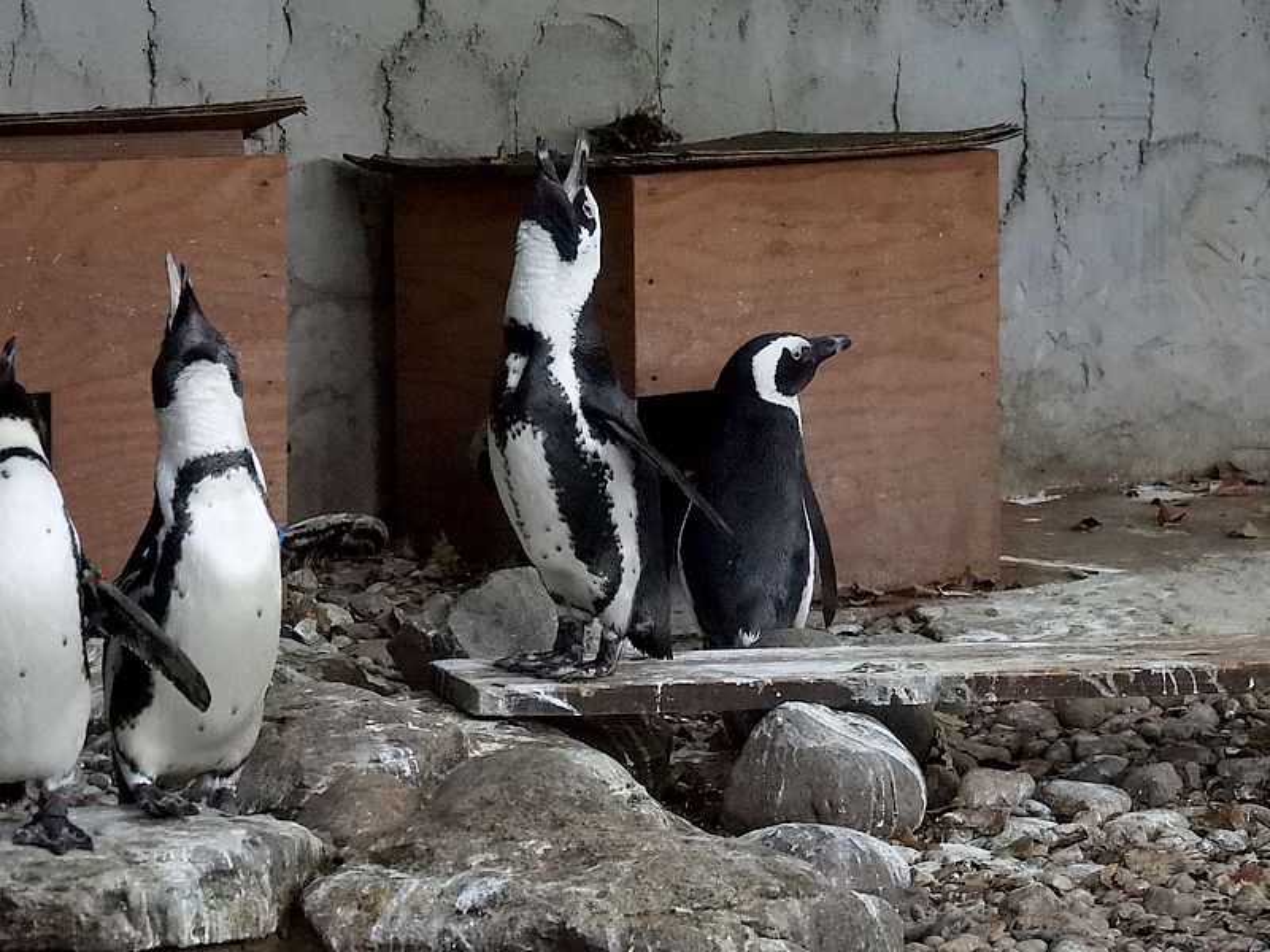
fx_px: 8805
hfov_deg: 8.2
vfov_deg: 6.2
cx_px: 635
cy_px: 476
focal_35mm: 240
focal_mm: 42.8
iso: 1600
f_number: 4.5
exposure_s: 1/320
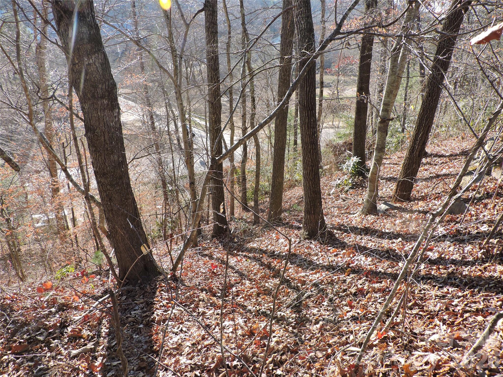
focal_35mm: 24
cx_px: 252
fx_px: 349
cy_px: 188
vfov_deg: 56.8
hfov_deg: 71.6
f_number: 3
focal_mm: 4.3
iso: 100
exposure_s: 1/200
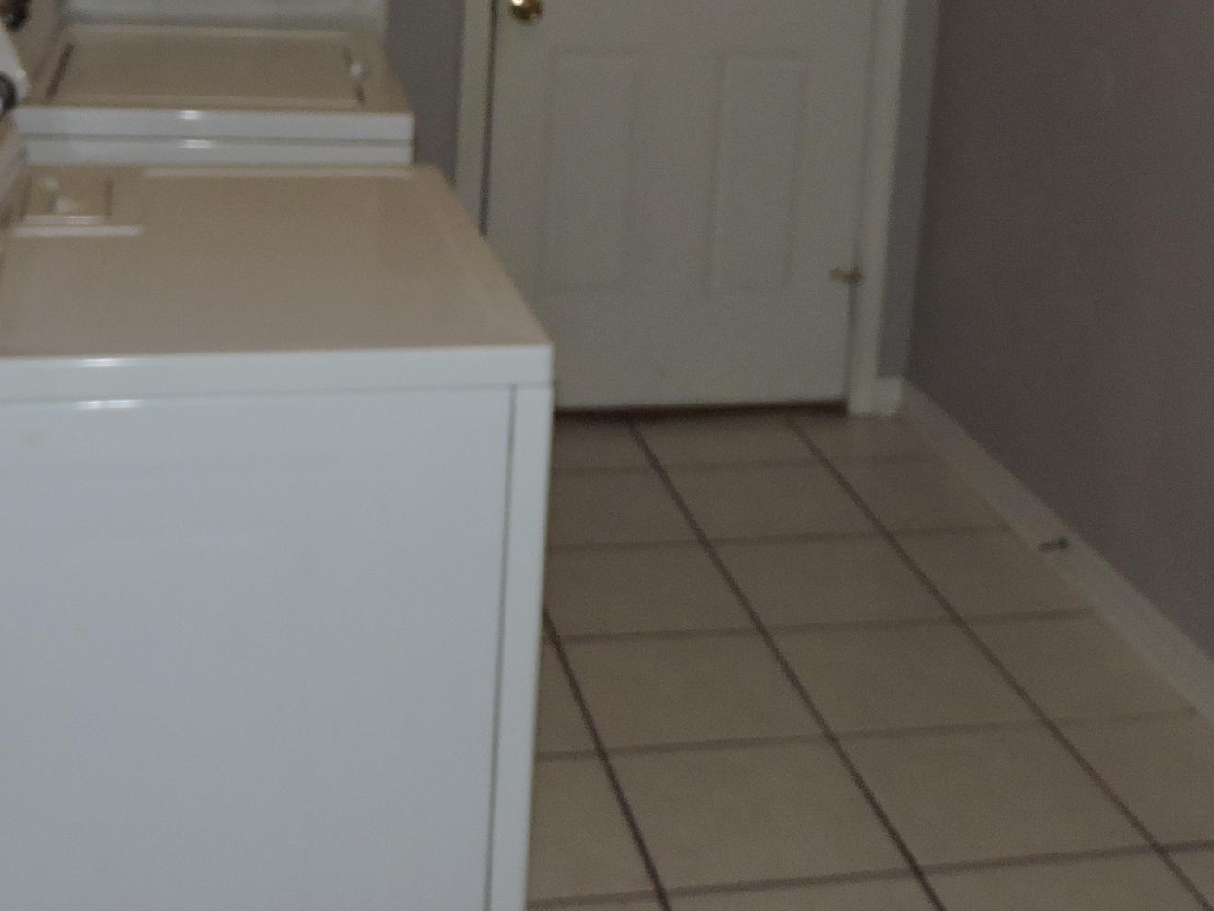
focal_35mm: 55
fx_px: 1929
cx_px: 633
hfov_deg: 34.9
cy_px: -24
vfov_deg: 25.1
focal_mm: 4.3
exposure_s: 1/30
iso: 200
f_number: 3.3
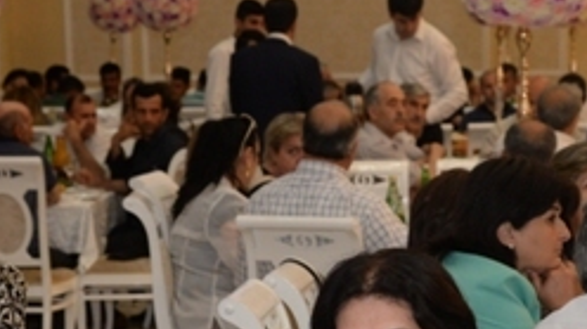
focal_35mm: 149
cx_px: 388
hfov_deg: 14.4
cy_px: 359
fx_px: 2317
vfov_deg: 8.1
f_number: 6.3
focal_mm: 55
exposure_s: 1/100
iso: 2200
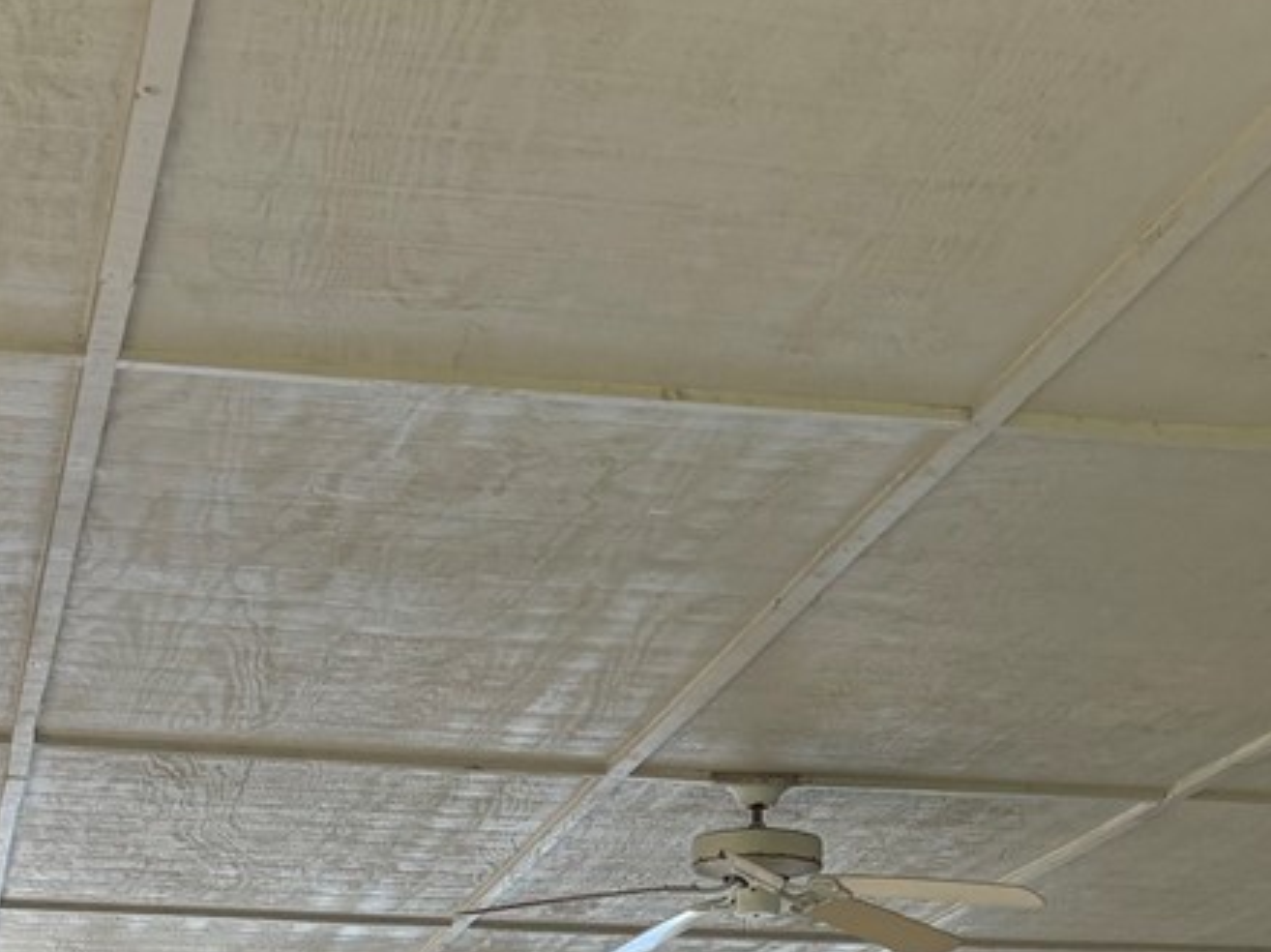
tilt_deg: -2.4
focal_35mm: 95
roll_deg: -0.6
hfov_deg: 20.6
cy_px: 1634
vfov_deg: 14.0
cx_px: 534
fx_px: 3486
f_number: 1.6
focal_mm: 5.96
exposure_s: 1/262
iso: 40
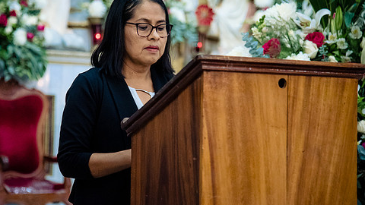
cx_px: 170
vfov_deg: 9.8
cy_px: 96
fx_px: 1200
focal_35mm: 124
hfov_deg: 17.3
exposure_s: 1/160
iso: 5000
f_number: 4
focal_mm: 98
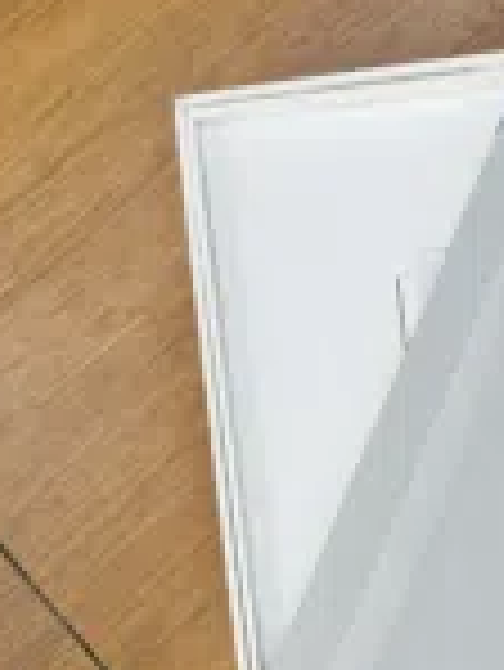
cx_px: 580
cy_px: 589
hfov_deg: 11.3
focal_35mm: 129
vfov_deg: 15.1
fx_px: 2501
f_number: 1.78
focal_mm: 6.86
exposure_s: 1/347
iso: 80
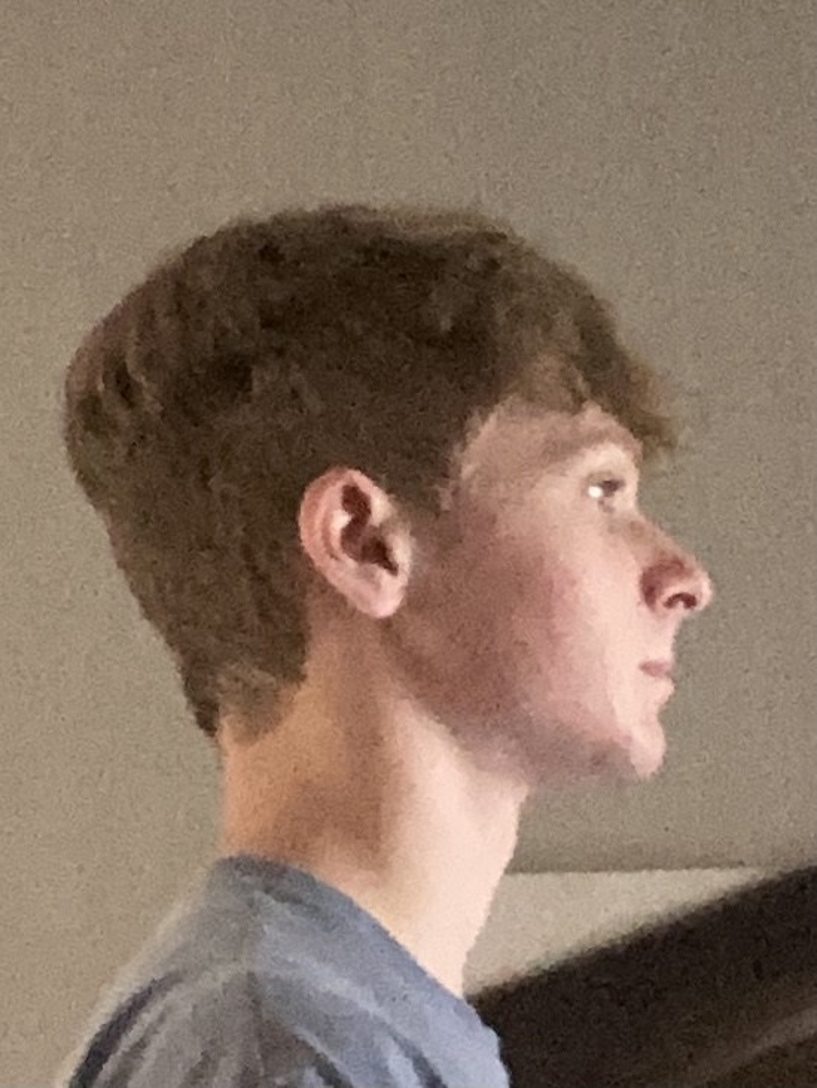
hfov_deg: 44.2
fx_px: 1006
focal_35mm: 32
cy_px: 544
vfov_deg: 56.8
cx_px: 408
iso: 800
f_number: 2.2
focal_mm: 2.87
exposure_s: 1/15
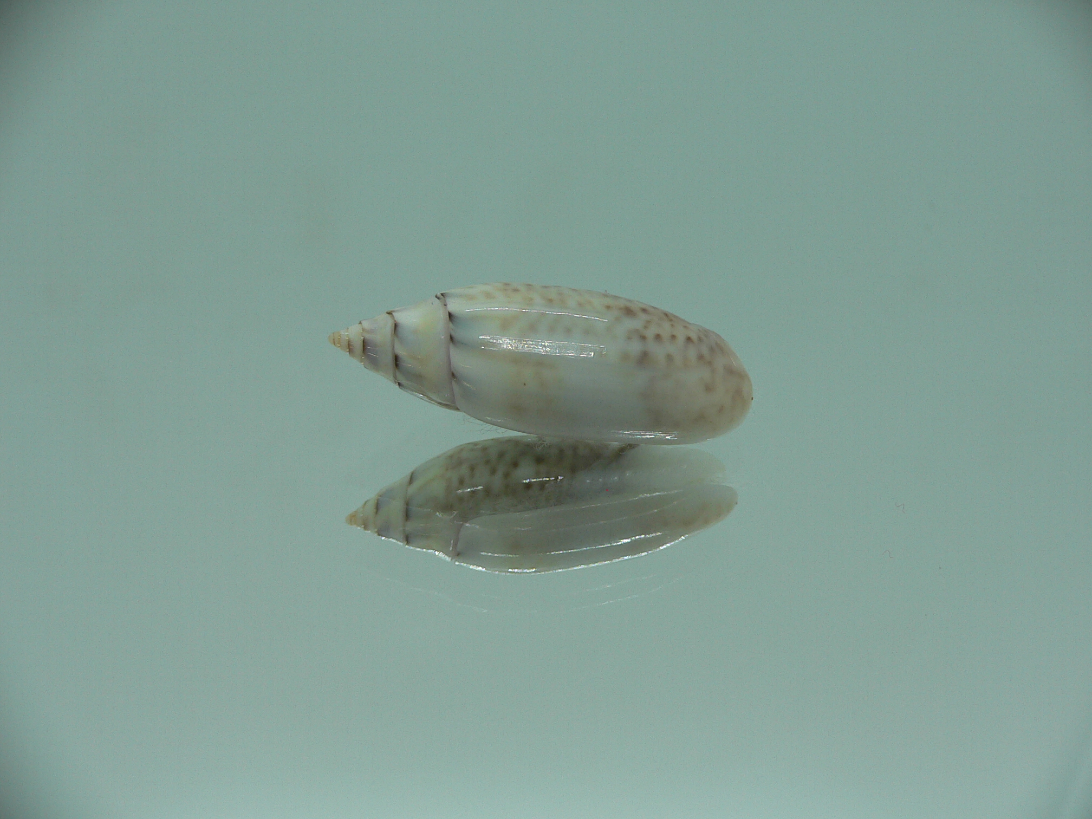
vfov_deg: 40.7
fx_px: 1104
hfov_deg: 52.6
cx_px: 546
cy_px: 410
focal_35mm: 35
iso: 80
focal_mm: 4.6
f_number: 2.8
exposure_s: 1/80
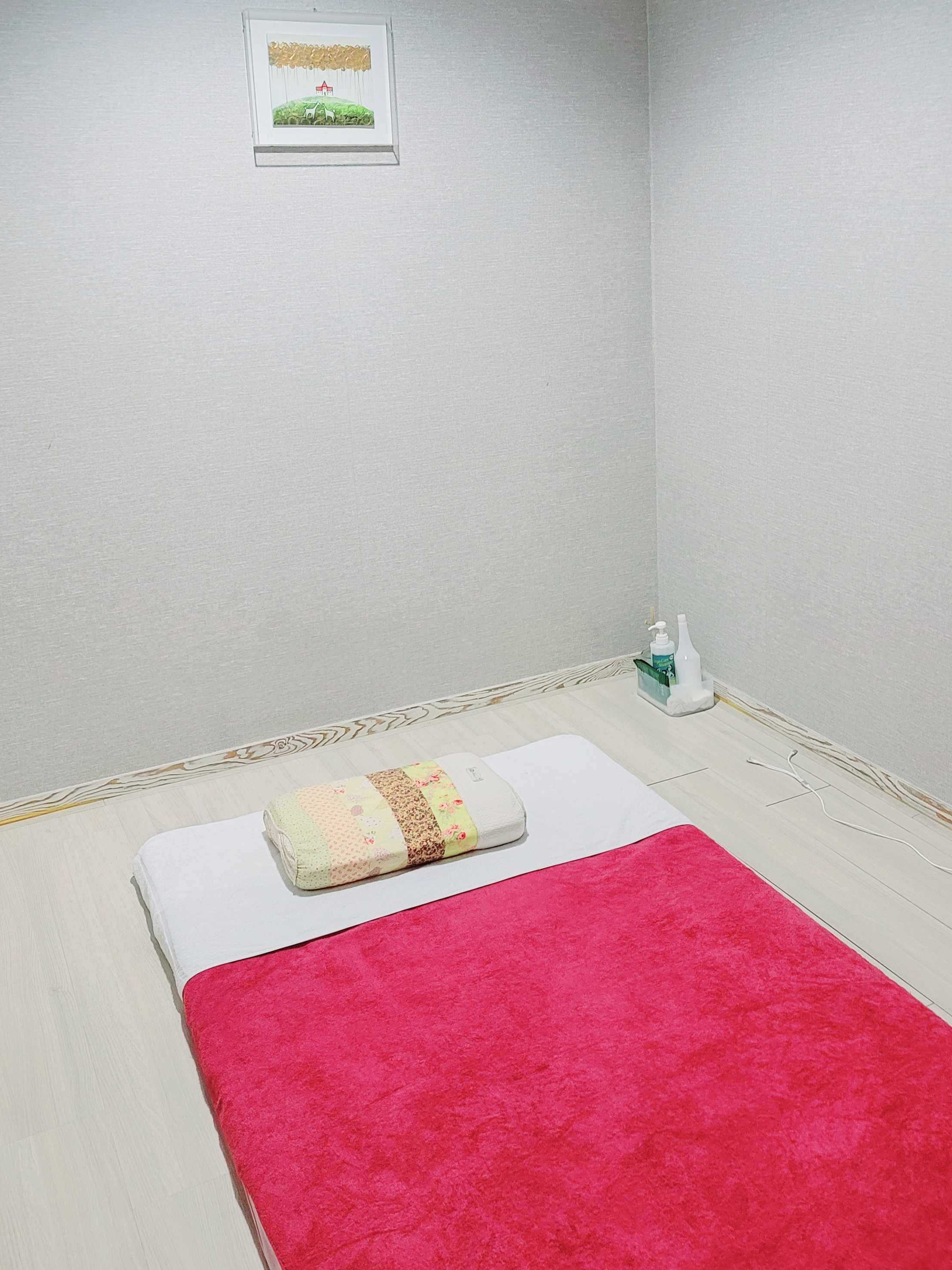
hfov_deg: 41.7
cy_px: 483
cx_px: 546
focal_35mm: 34
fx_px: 1247
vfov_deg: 53.4
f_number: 1.8
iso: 500
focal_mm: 7
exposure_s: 1/40
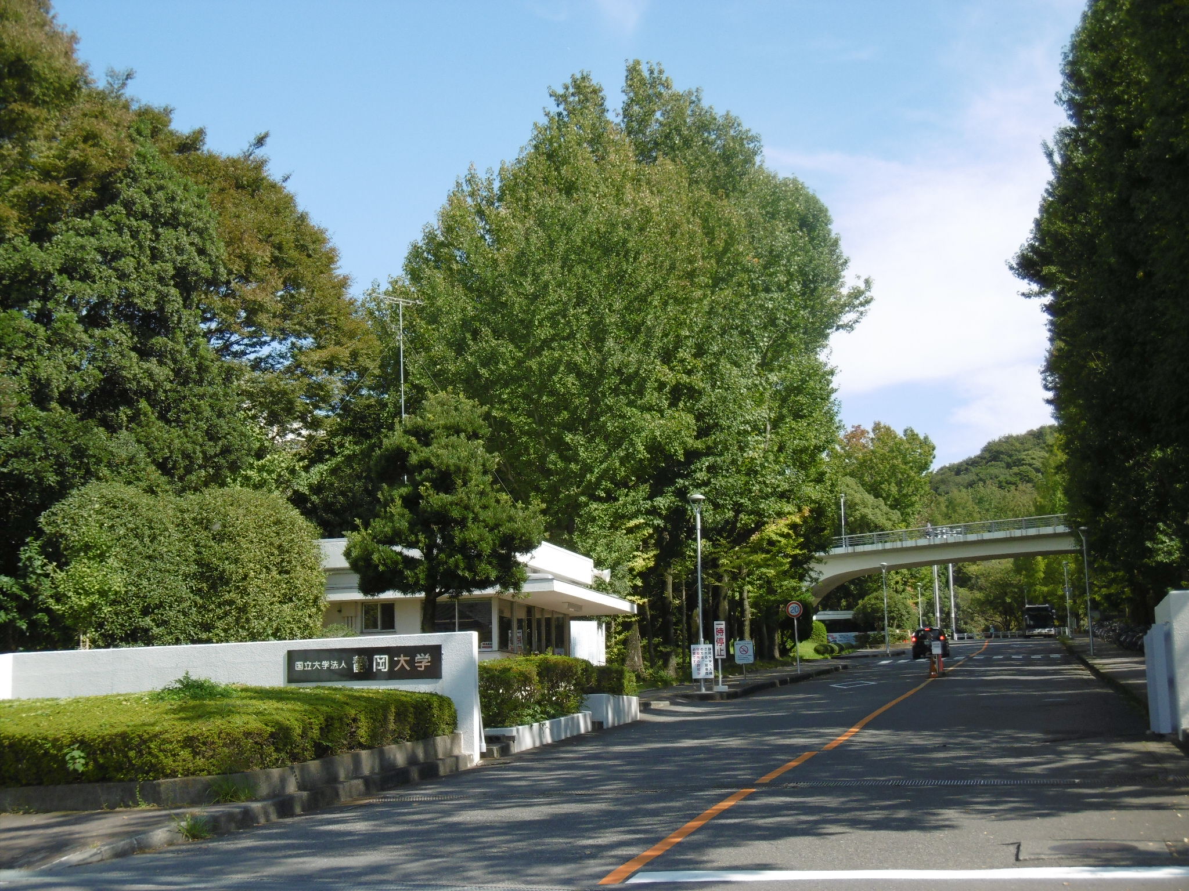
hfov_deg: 32.7
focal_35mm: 59
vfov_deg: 24.8
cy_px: 446
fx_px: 2027
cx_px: 594
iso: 100
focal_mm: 10.5
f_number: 4.2
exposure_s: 1/500
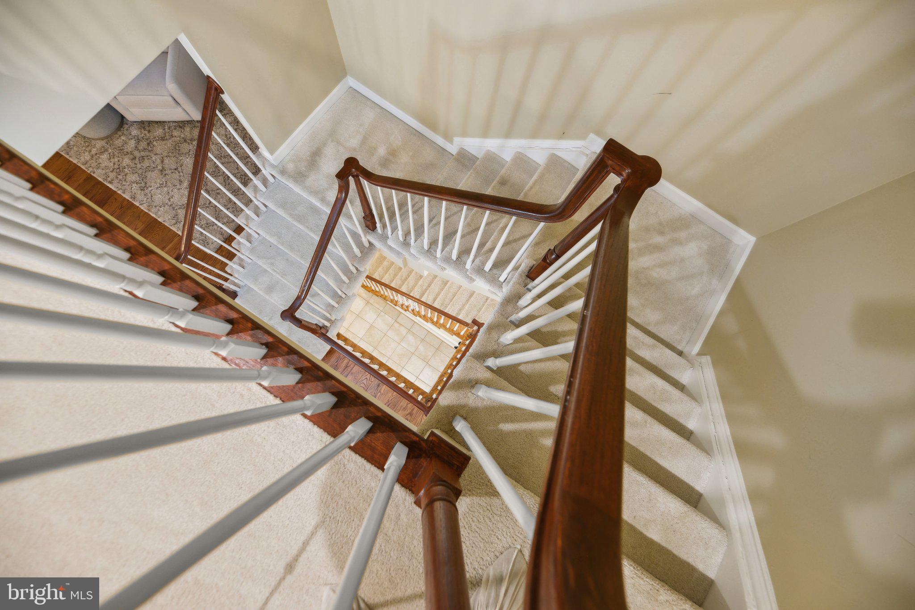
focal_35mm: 14
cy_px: 305
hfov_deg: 104.2
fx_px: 356
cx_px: 458
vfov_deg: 81.2
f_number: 5
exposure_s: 1/8
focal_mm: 14
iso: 400
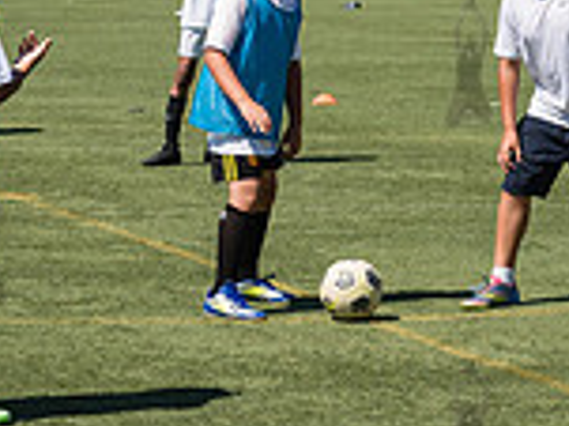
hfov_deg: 8.9
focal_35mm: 222
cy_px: 58
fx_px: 3646
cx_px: 467
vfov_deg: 6.7
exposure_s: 1/1600
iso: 200
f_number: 4
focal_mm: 60
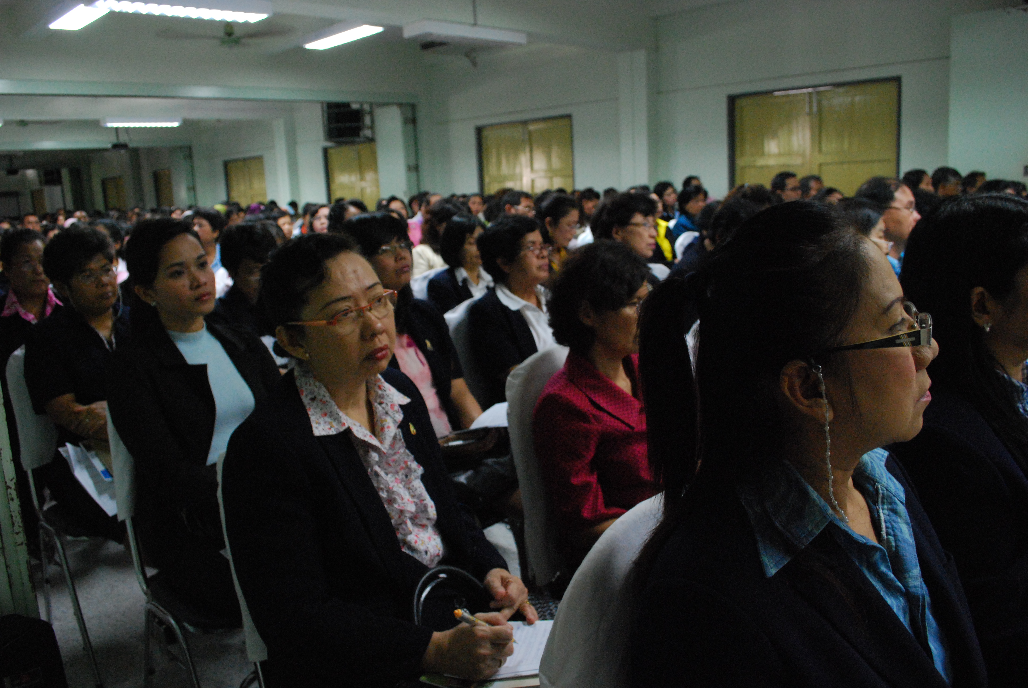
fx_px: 772
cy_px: 344
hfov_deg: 67.3
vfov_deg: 48.0
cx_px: 514
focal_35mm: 27
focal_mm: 18
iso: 1600
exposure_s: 1/25
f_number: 5.6
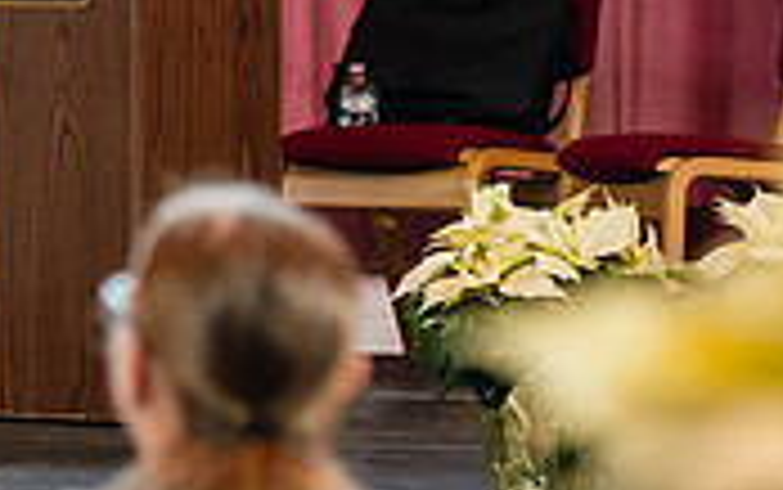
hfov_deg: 6.1
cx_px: -266
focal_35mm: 340
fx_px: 7260
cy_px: -38
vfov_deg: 3.9
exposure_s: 1/200
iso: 1250
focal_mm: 100
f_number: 3.2
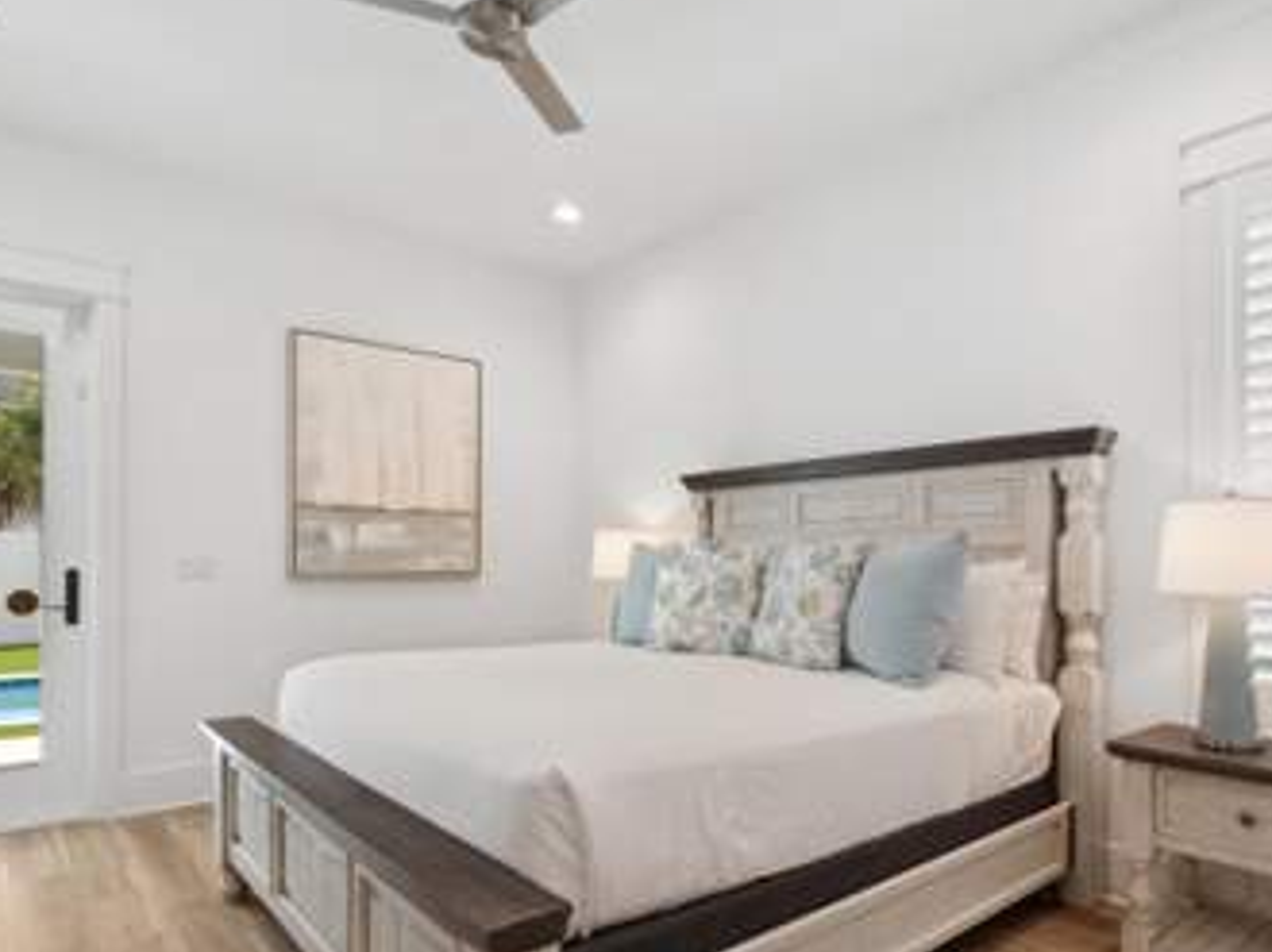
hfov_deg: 78.7
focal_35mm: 21
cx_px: 717
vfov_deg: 63.0
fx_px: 771
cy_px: 555
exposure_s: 1/40
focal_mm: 10
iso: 400
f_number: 9
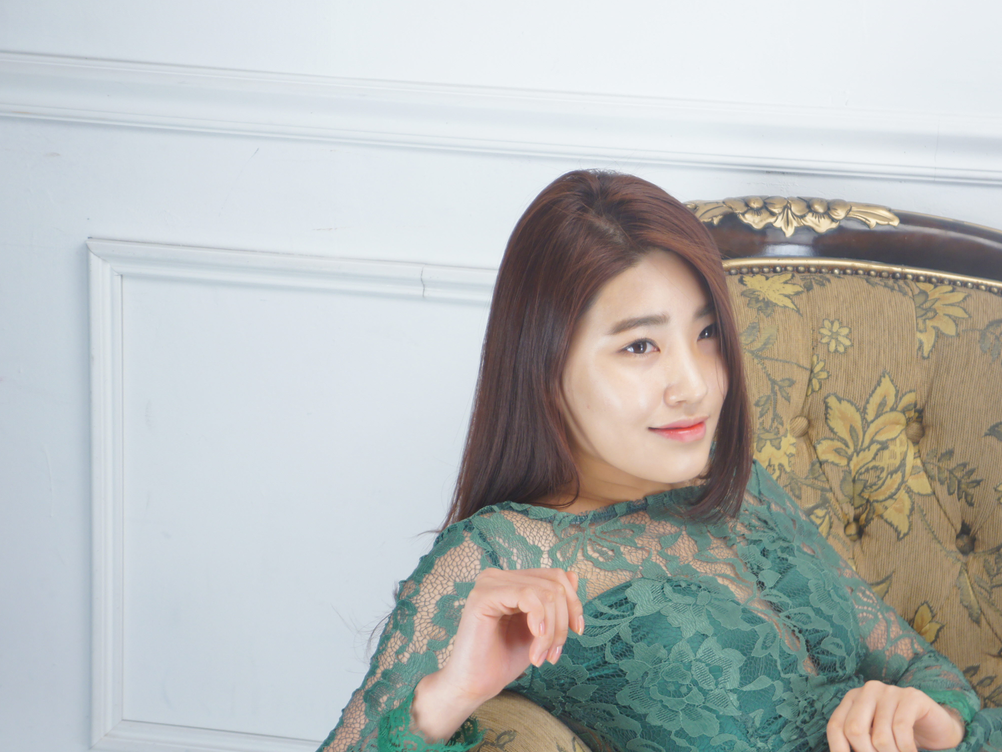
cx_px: 533
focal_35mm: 91
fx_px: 2621
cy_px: 380
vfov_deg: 16.3
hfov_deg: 21.6
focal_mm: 55
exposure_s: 1/100
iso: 500
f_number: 5.6
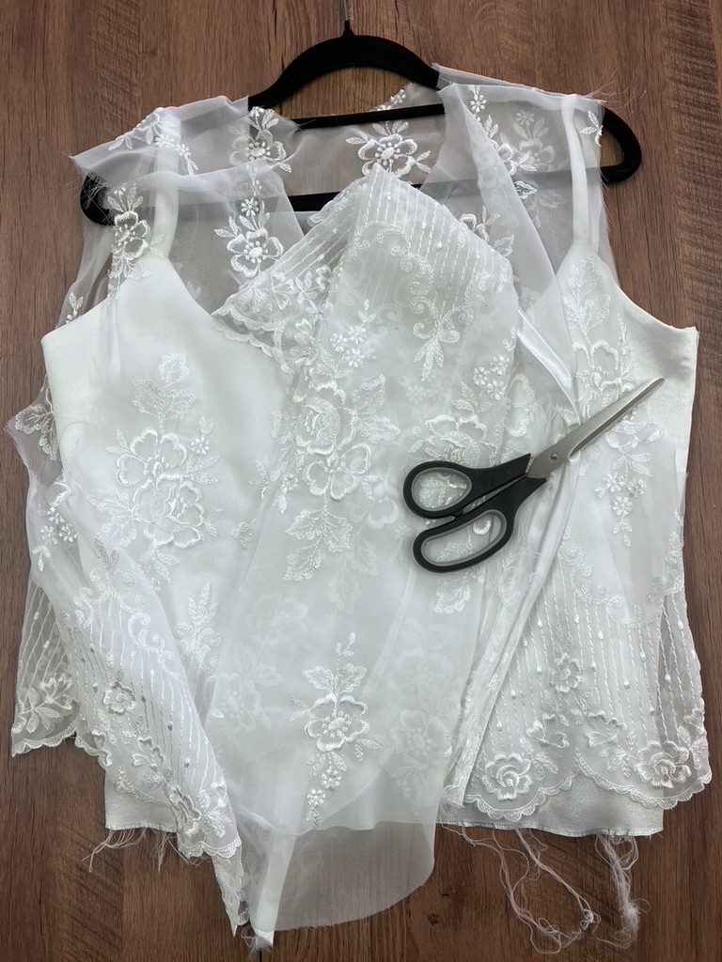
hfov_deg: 49.7
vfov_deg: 63.4
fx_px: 779
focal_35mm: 28
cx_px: 361
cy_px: 481
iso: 32
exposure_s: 1/100
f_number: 1.8
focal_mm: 3.99
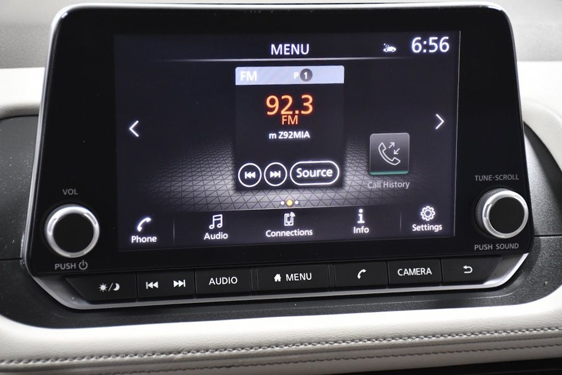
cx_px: 281
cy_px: 188
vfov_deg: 15.2
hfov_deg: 22.6
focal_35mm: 90
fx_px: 1405
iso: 2500
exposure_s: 1/80
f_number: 5
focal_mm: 60
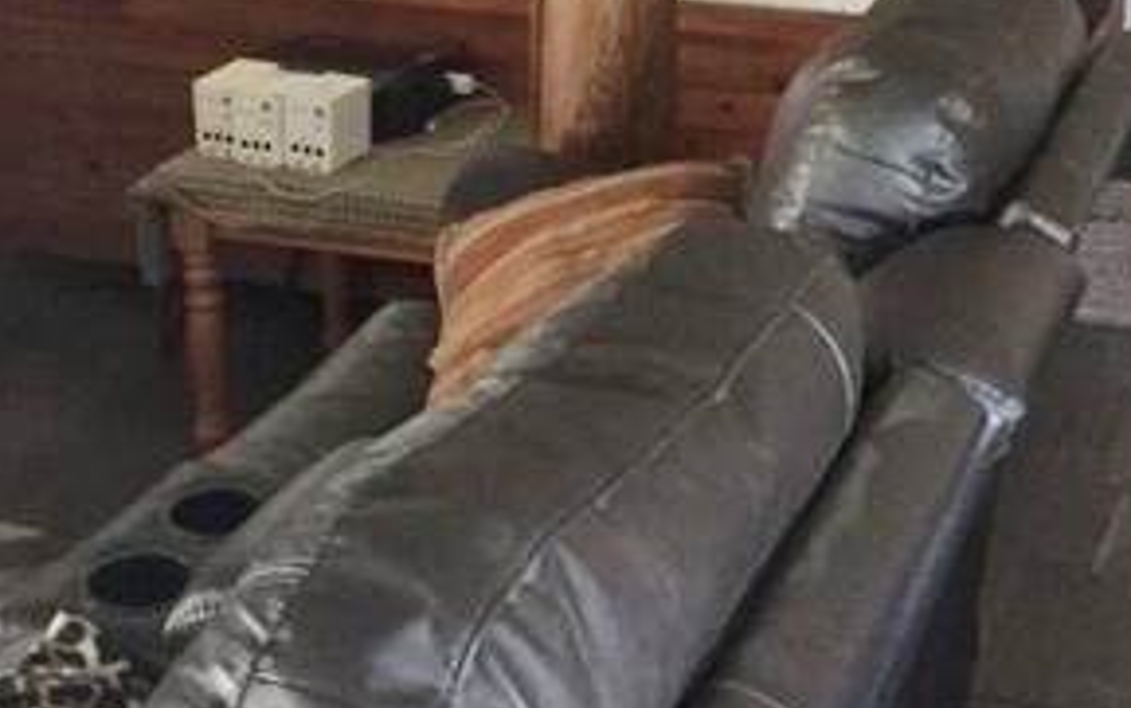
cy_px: 35
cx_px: 622
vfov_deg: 18.8
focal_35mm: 68
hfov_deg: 30.2
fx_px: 2097
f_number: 2.2
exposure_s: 1/15
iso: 400
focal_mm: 4.15
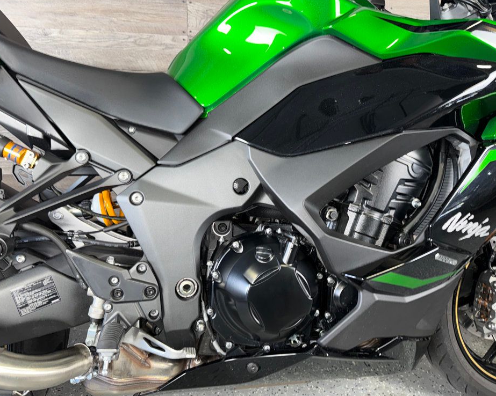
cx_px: 250
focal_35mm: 26
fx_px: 382
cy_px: 201
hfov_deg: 66.0
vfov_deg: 54.9
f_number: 1.78
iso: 64
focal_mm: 6.76
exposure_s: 1/16
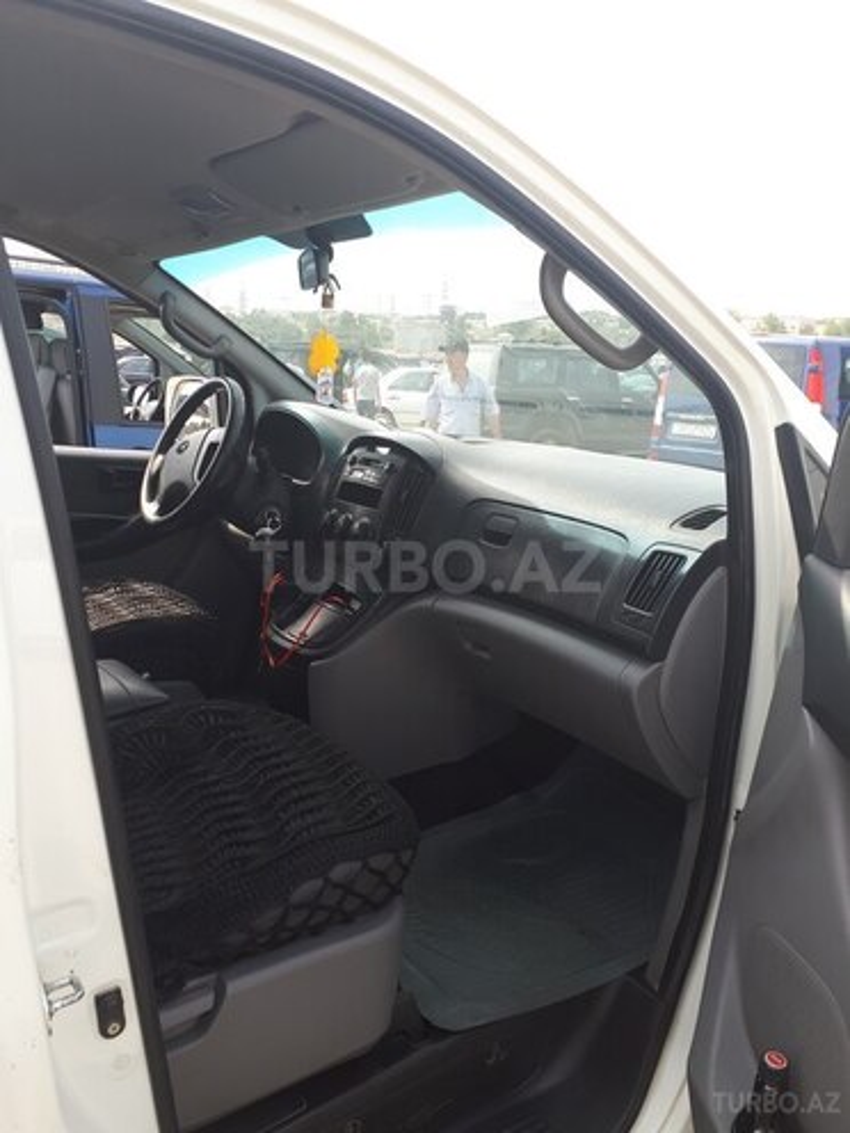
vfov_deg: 65.3
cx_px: 425
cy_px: 566
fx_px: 884
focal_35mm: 27
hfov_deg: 51.4
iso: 40
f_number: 1.9
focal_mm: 3.6
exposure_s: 1/362
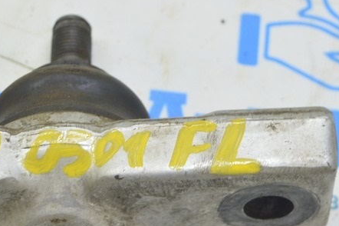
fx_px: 1242
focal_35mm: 132
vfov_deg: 10.4
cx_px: 76
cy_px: 116
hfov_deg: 15.5
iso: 400
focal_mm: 38
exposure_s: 1/20
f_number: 5.6
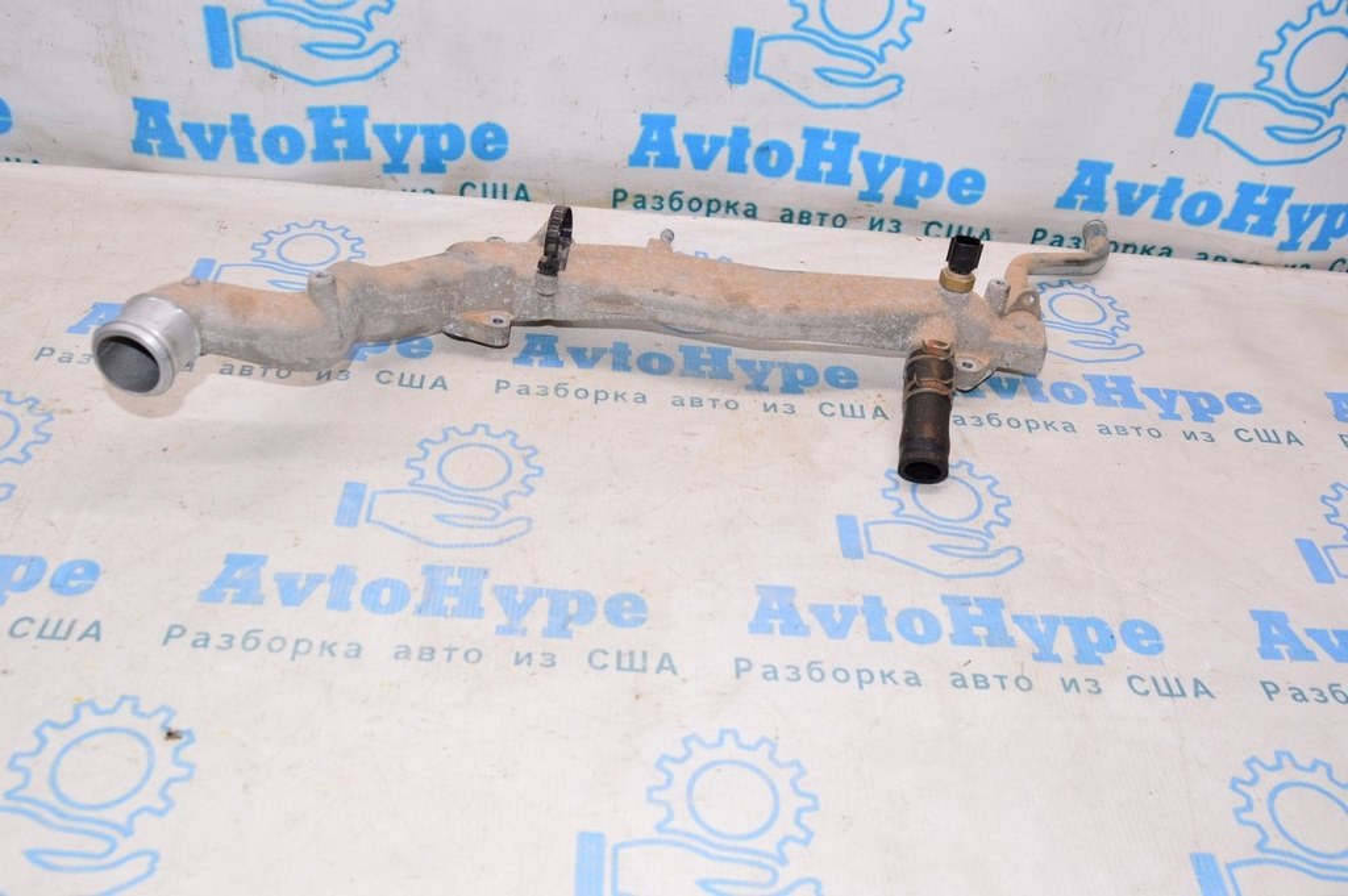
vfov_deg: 39.9
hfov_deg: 57.3
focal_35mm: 33
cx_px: 674
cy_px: 448
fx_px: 1235
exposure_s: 1/125
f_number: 8
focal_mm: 22
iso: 1600
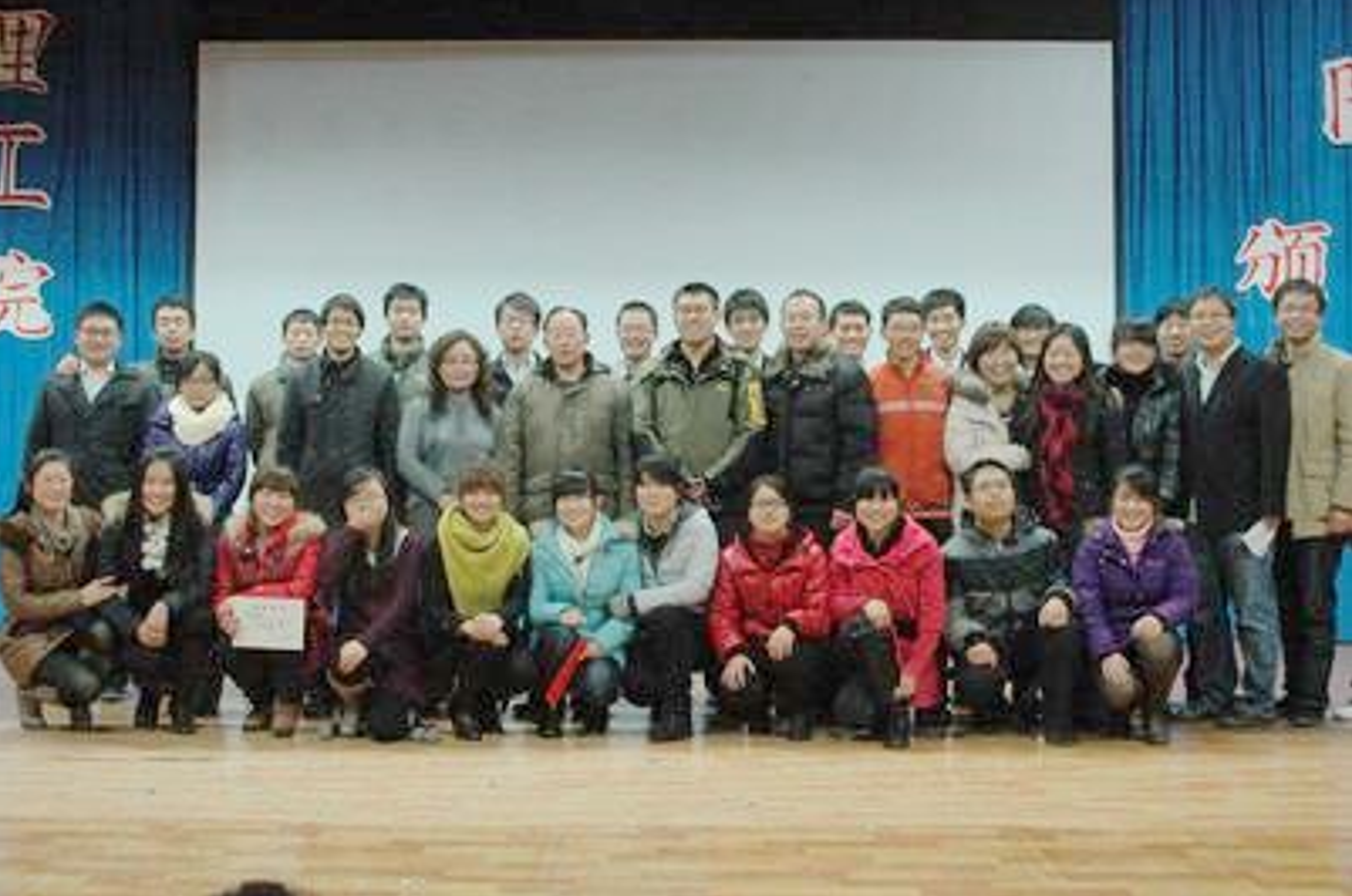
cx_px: 647
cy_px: 429
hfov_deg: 44.6
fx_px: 1650
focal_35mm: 44
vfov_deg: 30.4
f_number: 5
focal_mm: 28
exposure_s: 1/100
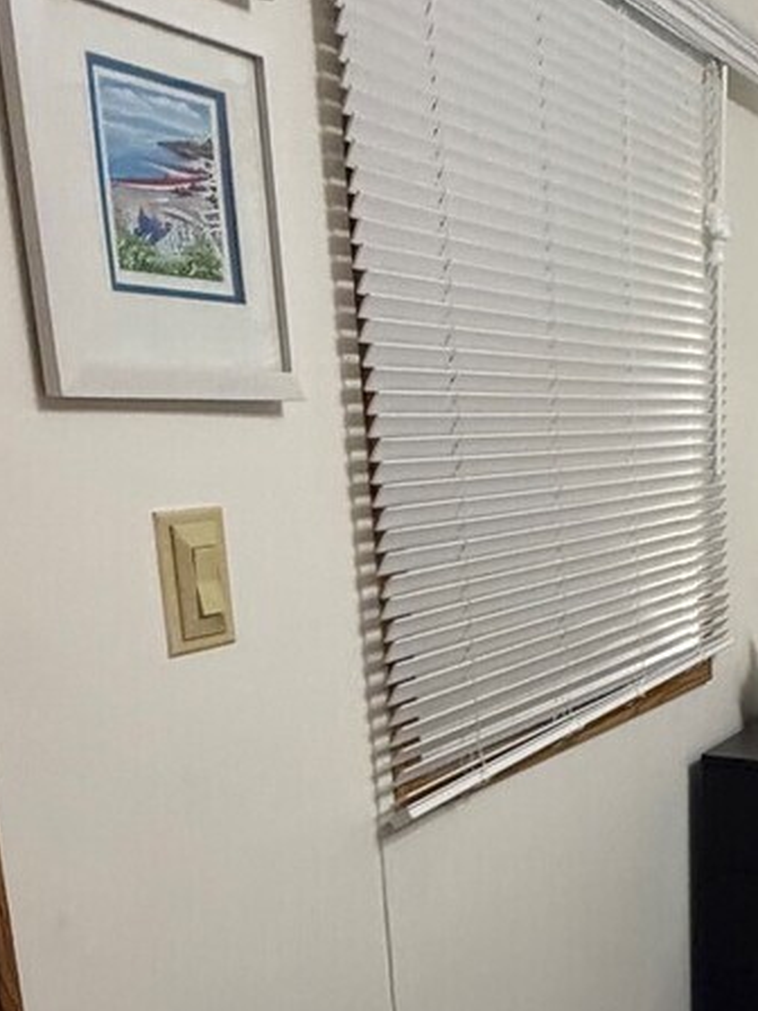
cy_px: 742
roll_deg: -4.4
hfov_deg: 26.5
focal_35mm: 45
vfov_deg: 41.0
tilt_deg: -15.5
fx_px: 1314
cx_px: 1024
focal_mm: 2.22
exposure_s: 1/104
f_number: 2.2
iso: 320
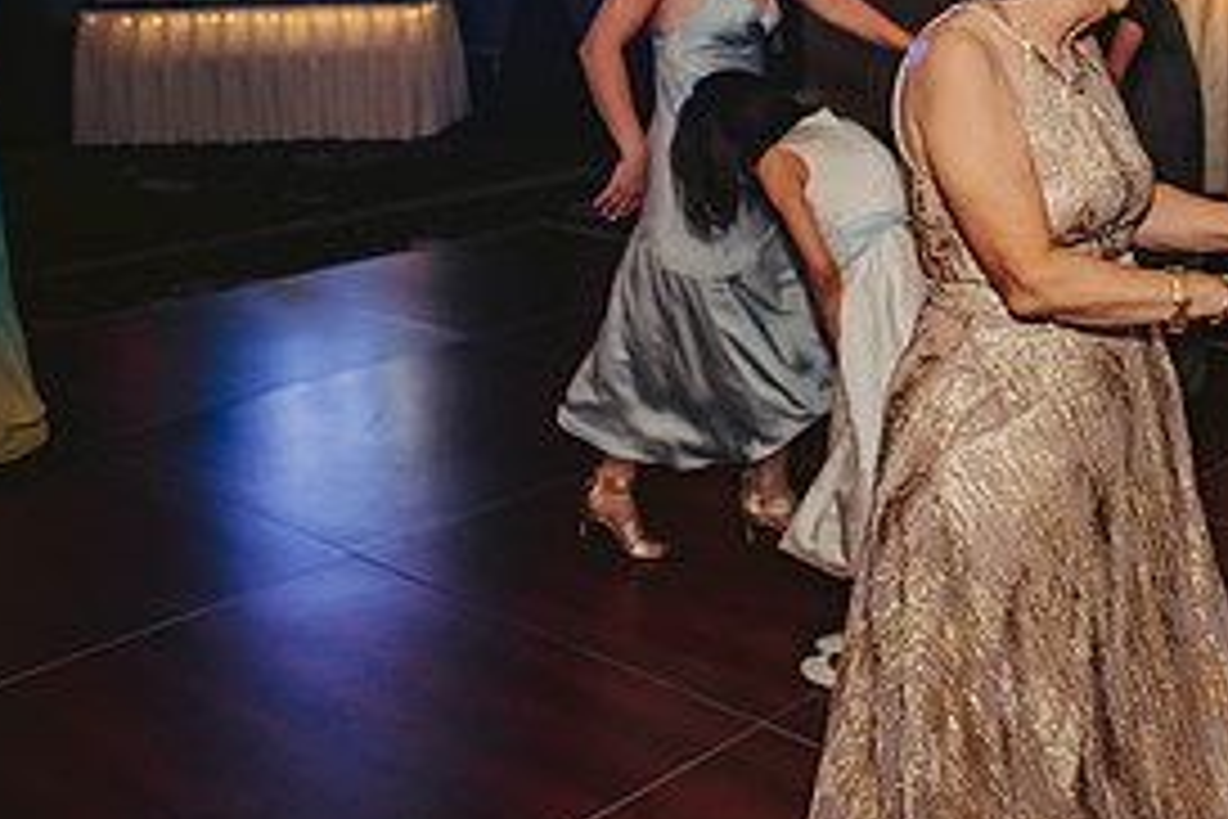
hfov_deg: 37.8
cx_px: 945
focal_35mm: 51
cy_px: 20
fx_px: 1740
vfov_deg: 25.3
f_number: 2.8
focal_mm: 24
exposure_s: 1/125
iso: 800
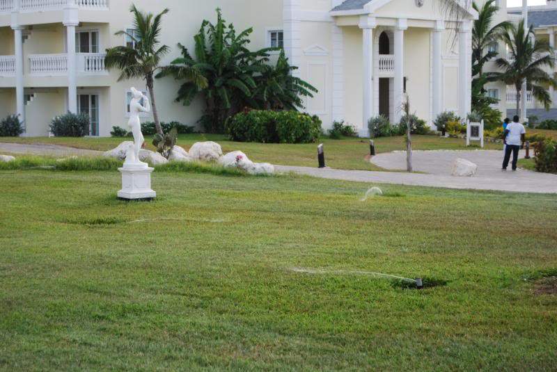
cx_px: 278
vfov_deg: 16.6
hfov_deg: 24.6
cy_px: 186
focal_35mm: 82
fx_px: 1278
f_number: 5.6
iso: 100
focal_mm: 55
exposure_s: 1/125
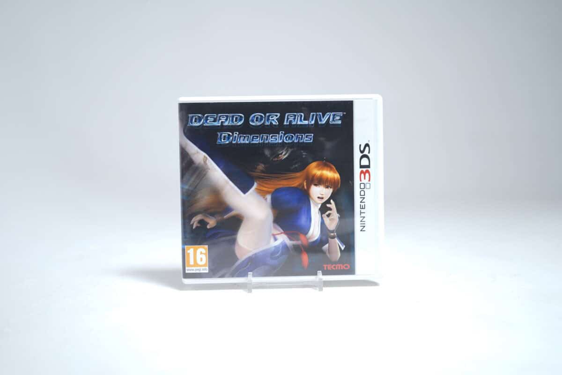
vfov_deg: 35.9
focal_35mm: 37
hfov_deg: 51.9
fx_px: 578
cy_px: 188
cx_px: 281
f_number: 4
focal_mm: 37
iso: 64
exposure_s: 1/5
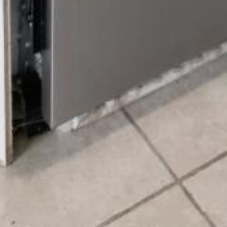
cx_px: 306
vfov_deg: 10.1
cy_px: -510
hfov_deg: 14.9
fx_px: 824
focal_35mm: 111
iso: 640
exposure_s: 1/20
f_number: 7.1
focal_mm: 7
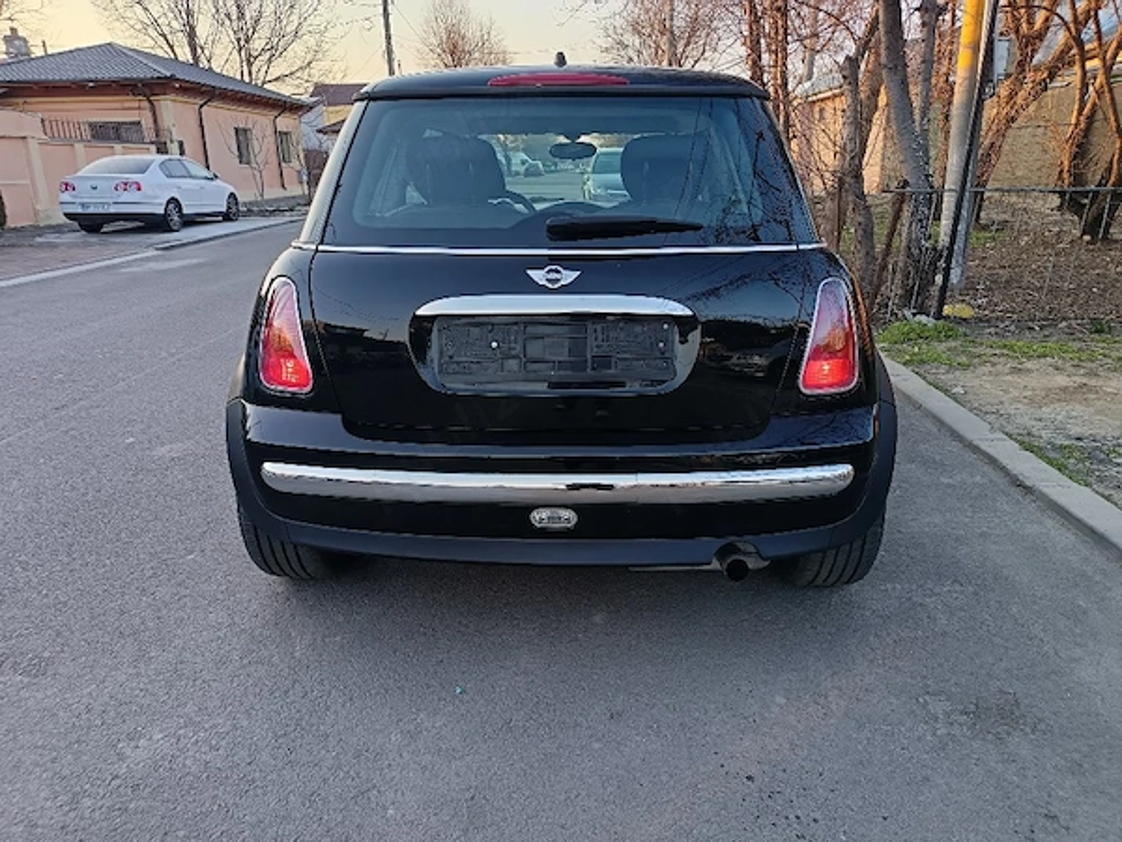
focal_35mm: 24
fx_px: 778
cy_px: 421
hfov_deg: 71.6
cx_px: 561
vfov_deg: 56.8
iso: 537
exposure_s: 1/100
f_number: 1.75
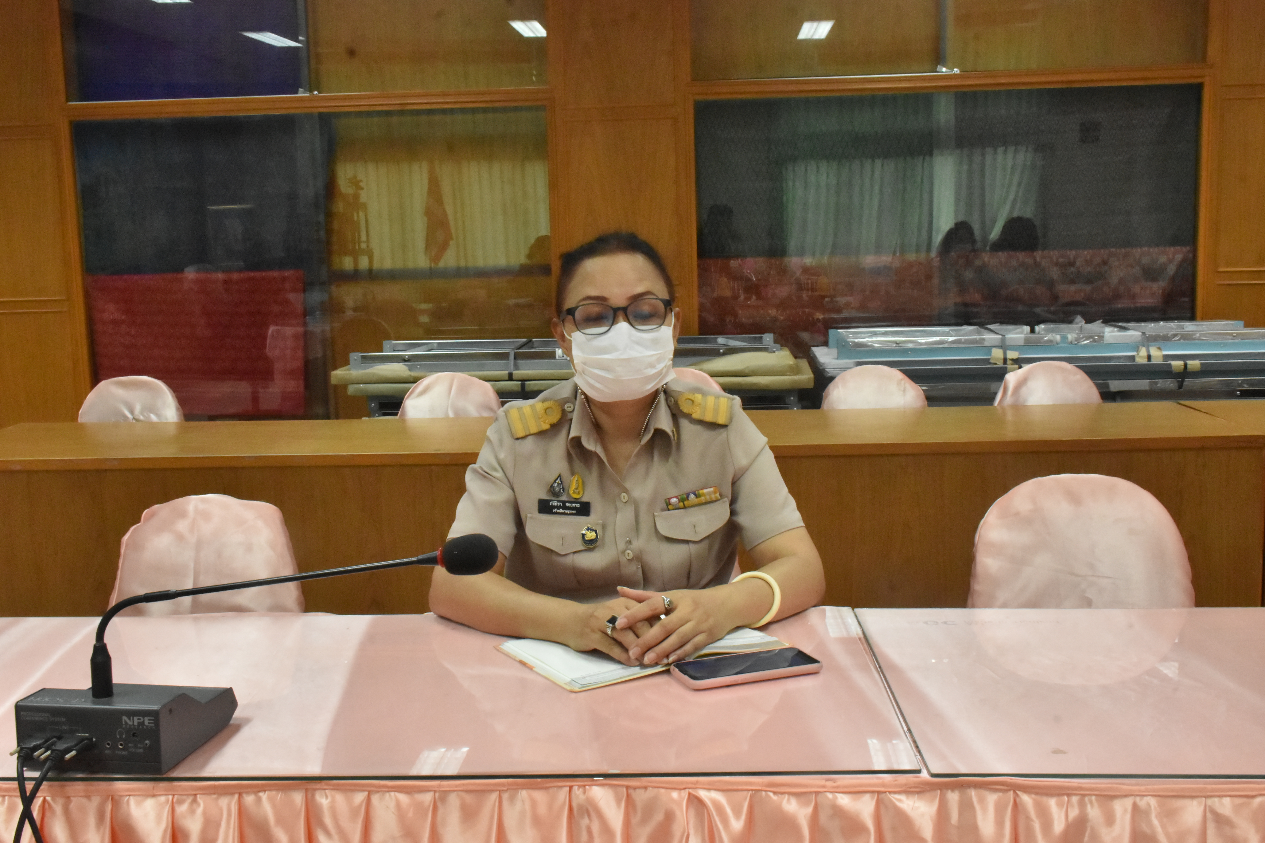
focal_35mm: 39
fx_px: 1370
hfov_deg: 49.6
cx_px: 632
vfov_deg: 34.2
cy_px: 422
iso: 3200
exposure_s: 1/30
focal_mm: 26
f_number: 18
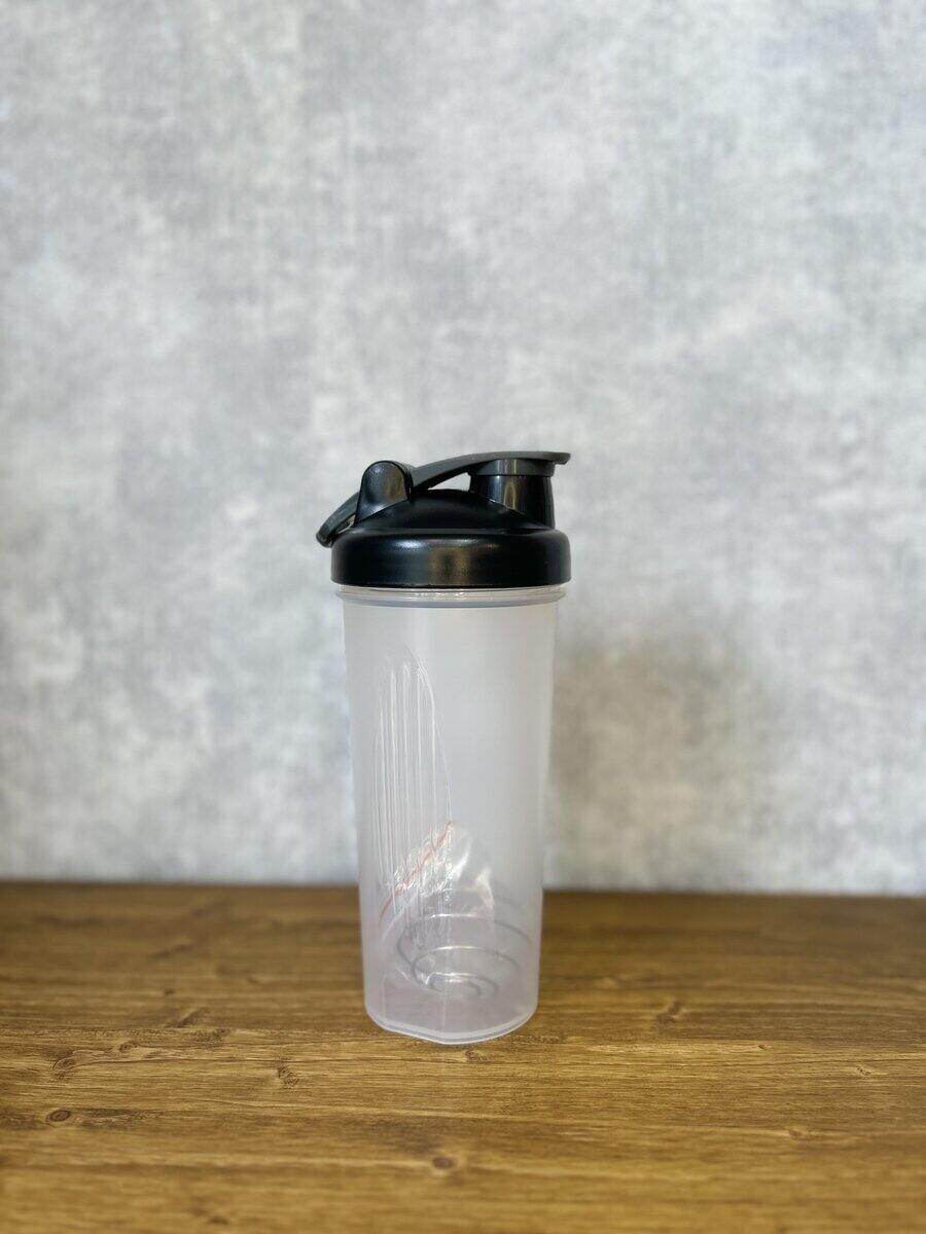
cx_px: 463
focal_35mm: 26
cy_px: 617
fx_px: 927
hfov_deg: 53.1
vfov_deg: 67.3
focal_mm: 5.7
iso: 100
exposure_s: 1/100
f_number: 1.5
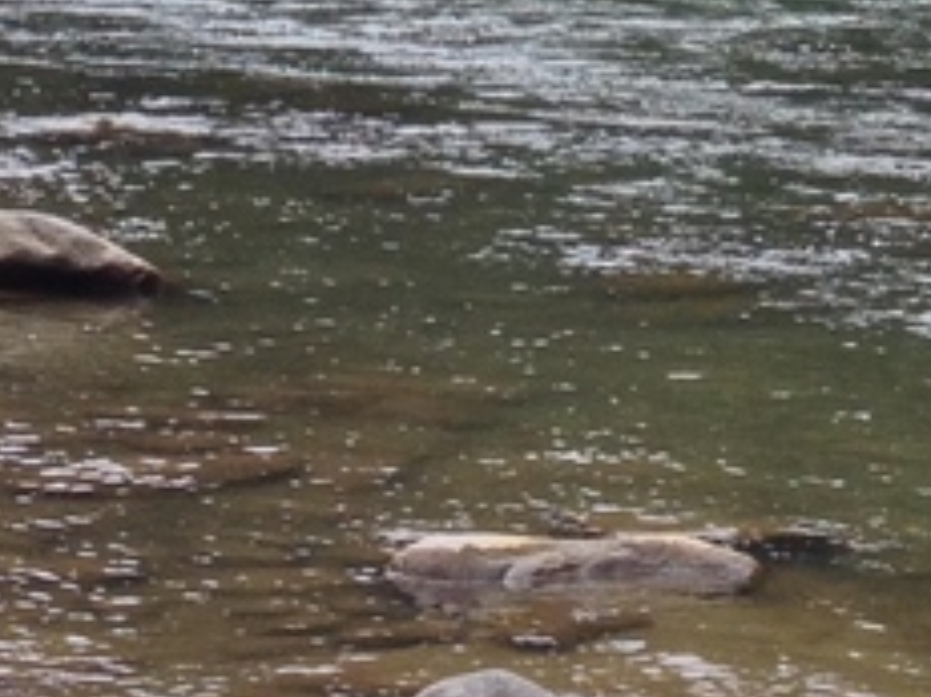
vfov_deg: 7.8
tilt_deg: +2.1
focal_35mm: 182
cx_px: 242
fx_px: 4892
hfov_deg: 10.8
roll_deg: -0.3
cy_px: -761
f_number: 2.4
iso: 50
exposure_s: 1/789
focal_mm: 4.28
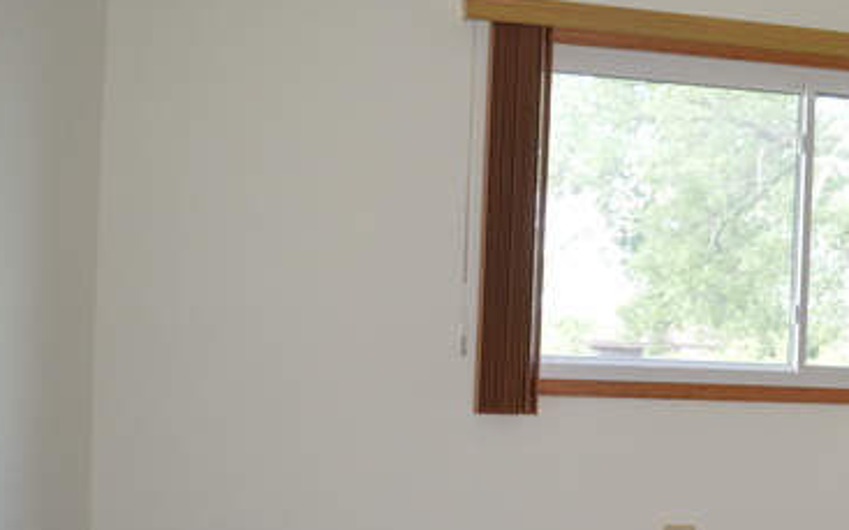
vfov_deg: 26.6
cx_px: 708
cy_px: 373
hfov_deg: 39.8
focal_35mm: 48
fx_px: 1110
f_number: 3.5
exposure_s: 1/60
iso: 450
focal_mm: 18
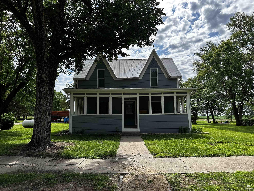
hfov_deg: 71.6
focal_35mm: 24
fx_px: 176
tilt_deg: +6.8
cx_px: 127
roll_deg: +0.7
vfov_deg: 56.8
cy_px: 96
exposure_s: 1/3356
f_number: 1.78
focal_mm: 6.86
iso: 80
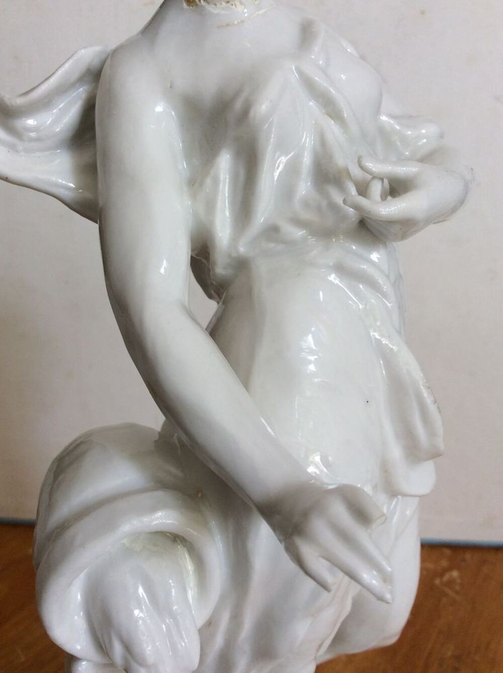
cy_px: 336
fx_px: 622
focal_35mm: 32
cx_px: 252
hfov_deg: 44.1
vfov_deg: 56.9
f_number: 2.4
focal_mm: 3.3
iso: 40
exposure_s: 1/100
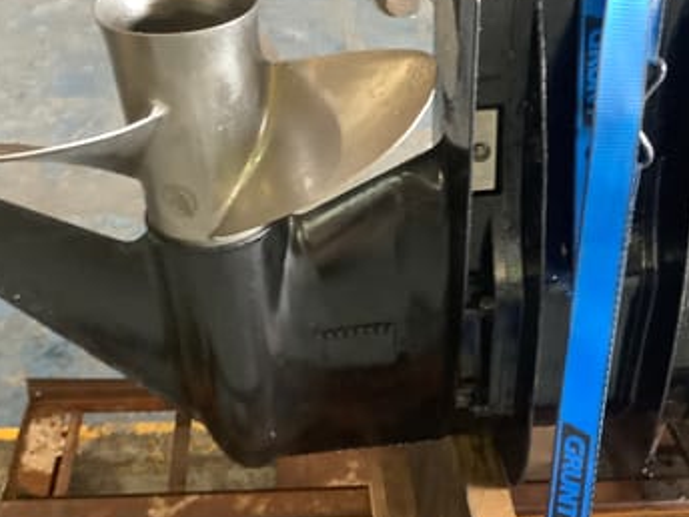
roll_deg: -3.4
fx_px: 896
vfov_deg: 32.2
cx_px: 393
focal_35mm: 45
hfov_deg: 42.0
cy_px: 249
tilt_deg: -33.1
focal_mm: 3.3
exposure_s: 1/25
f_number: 2.4
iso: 640
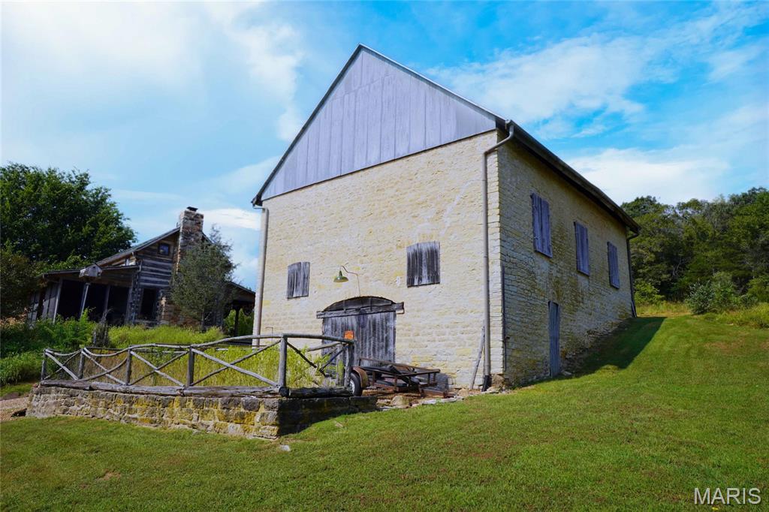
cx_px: 384
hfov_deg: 73.8
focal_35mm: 24
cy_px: 256
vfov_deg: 53.1
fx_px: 512
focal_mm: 16
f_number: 10
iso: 100
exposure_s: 1/250
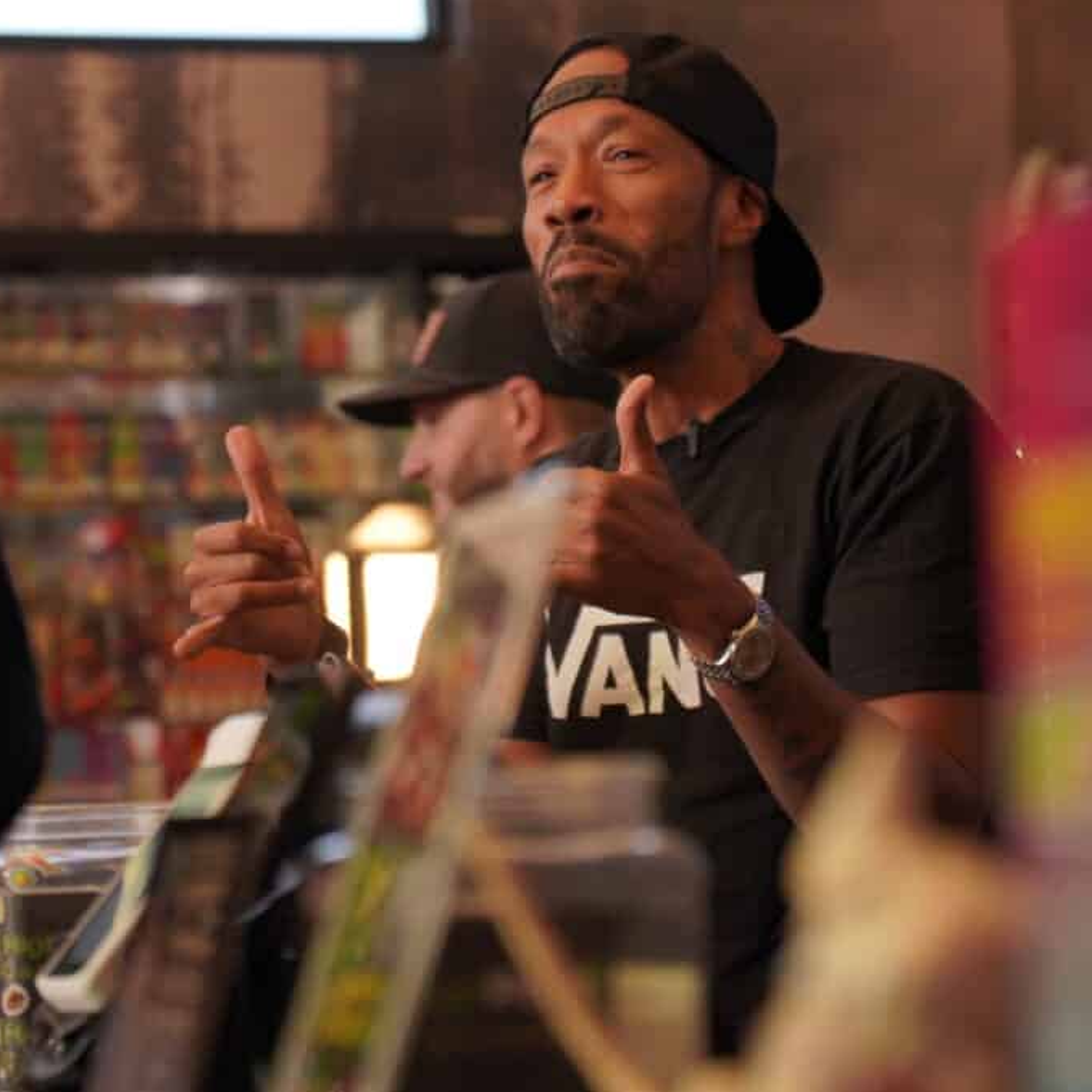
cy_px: 544
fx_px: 4818
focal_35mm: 135
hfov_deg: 12.9
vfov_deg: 12.9
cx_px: 474
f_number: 2.8
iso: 500
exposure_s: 1/320
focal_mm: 70
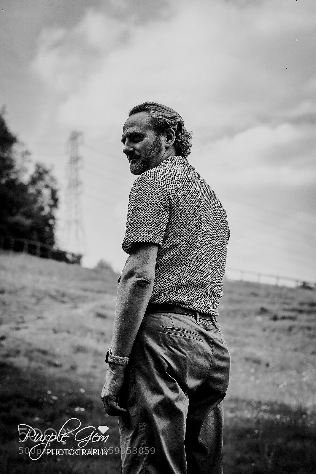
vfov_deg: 39.6
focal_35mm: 50
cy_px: 237
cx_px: 158
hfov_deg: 27.0
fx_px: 659
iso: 200
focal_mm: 50
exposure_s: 1/1600
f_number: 3.2
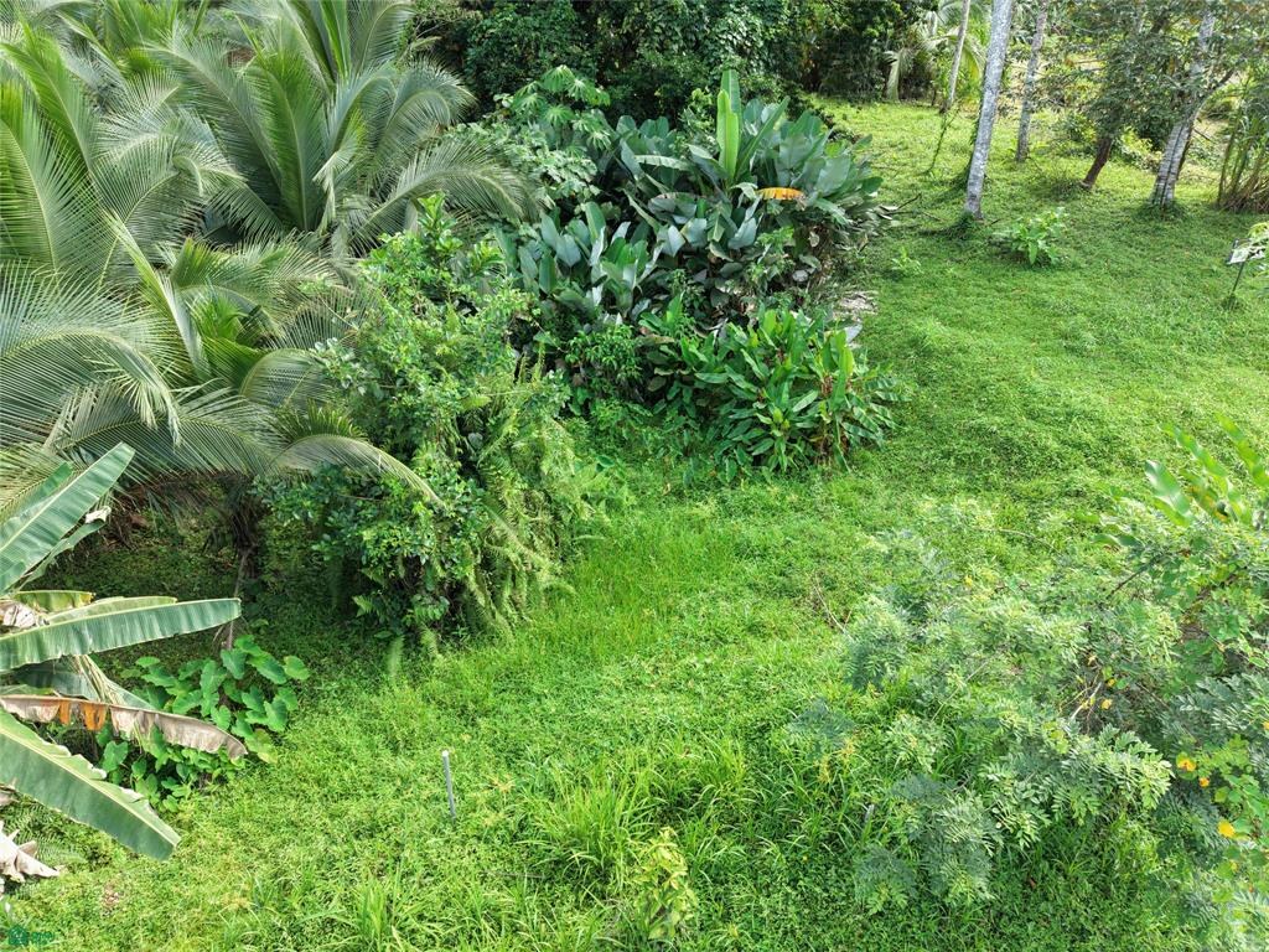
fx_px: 880
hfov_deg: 71.6
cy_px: 476
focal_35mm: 24
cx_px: 634
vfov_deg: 56.8
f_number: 1.8
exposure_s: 1/350
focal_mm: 8.67
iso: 100
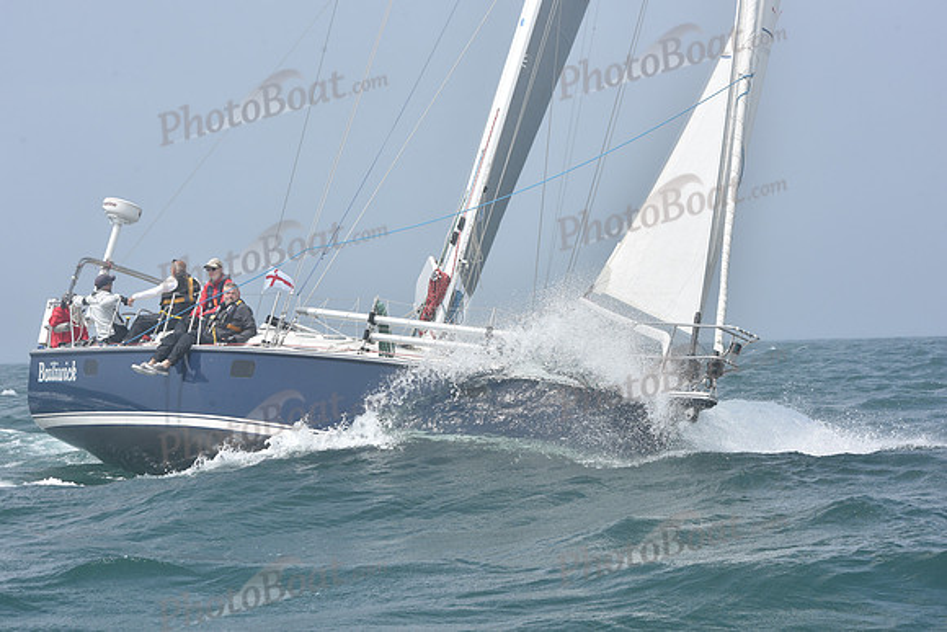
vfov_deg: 14.4
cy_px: 316
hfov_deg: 21.5
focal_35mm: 95
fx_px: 2499
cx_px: 474
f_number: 11
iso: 320
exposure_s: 1/800
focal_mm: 95
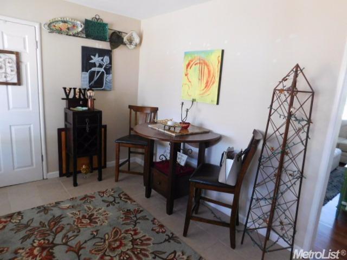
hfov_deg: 73.9
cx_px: 174
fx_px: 231
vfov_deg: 58.9
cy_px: 130
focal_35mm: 23
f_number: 3
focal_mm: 4
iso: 400
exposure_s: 1/30
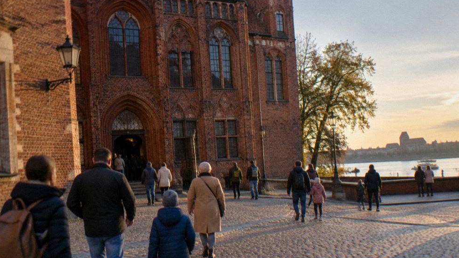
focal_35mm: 68
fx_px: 827
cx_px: 230
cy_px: 149
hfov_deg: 31.0
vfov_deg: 17.7
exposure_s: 1/125
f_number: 4
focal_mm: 64
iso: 6400
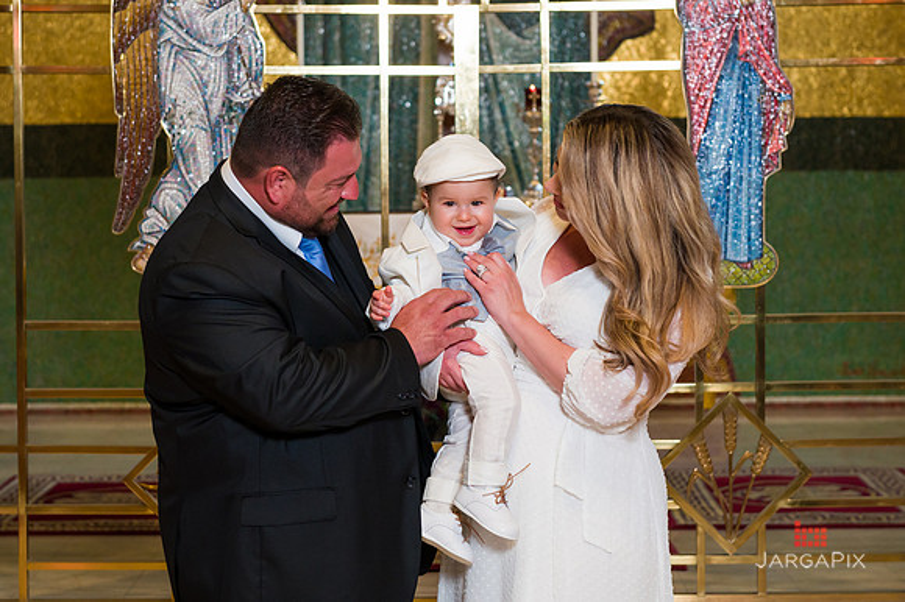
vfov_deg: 15.5
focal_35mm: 88
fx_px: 2218
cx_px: 452
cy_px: 238
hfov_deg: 23.1
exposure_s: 1/160
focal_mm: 70
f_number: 5.6
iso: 1250
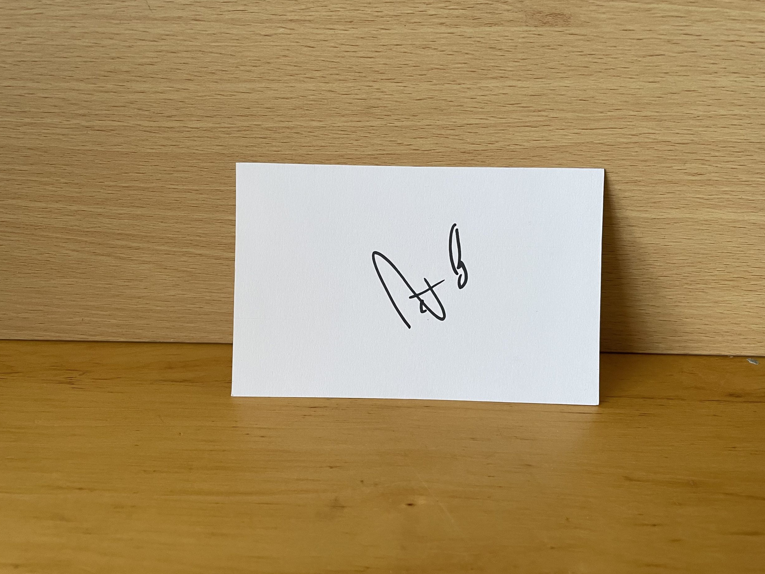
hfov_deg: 65.3
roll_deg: -1.0
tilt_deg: -26.5
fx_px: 597
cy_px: 282
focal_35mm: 27
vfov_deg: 51.4
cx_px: 389
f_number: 1.6
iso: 125
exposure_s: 1/90
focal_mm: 4.2
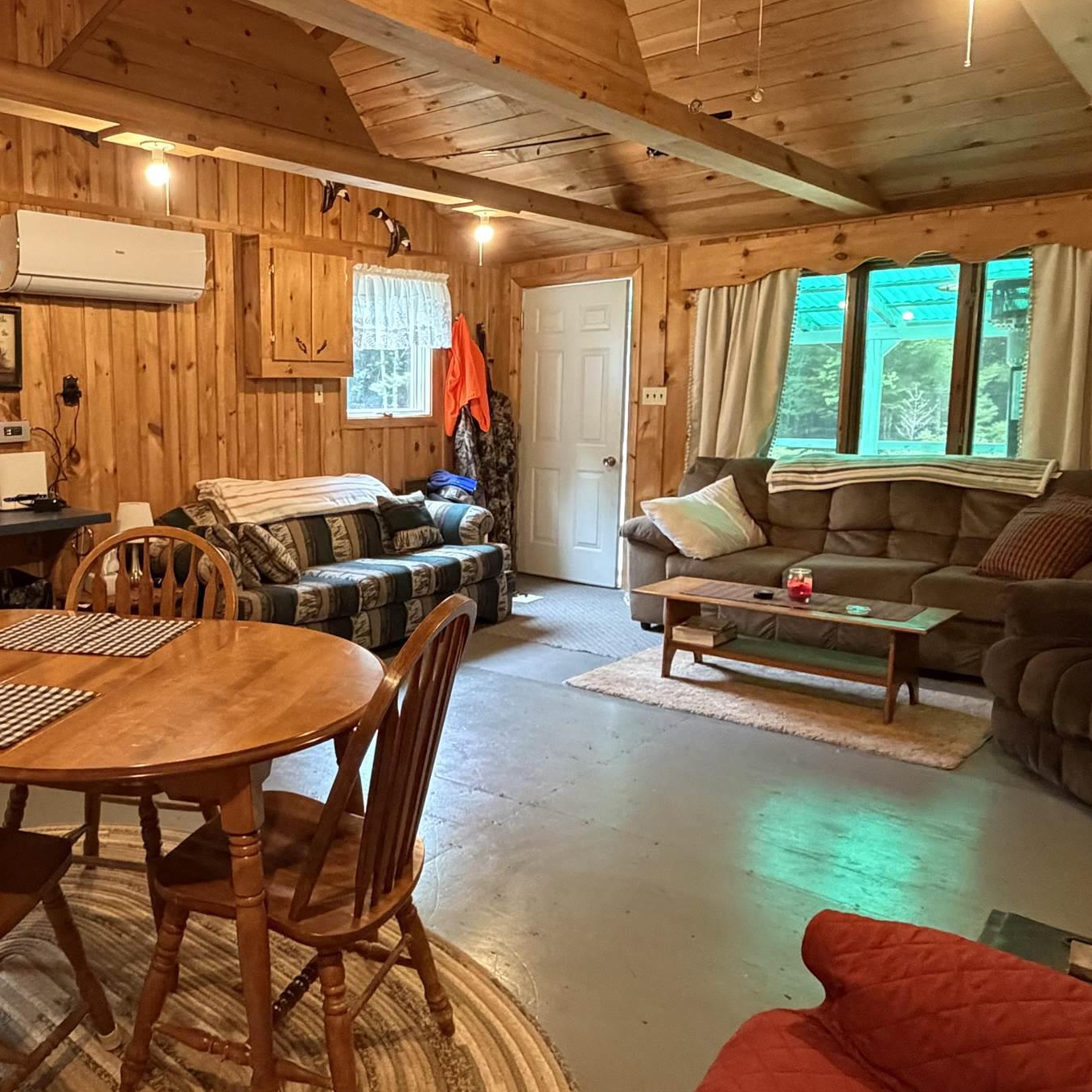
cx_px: 317
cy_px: 525
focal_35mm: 28
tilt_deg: -8.0
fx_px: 999
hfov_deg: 55.4
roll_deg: +1.4
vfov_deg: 57.3
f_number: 2.2
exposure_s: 1/60
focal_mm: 2.22
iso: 800
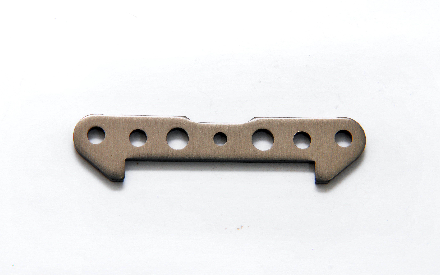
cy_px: 136
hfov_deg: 7.6
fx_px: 3298
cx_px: 220
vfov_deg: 4.8
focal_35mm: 275
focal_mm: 180
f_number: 20
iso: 400
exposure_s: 1/60
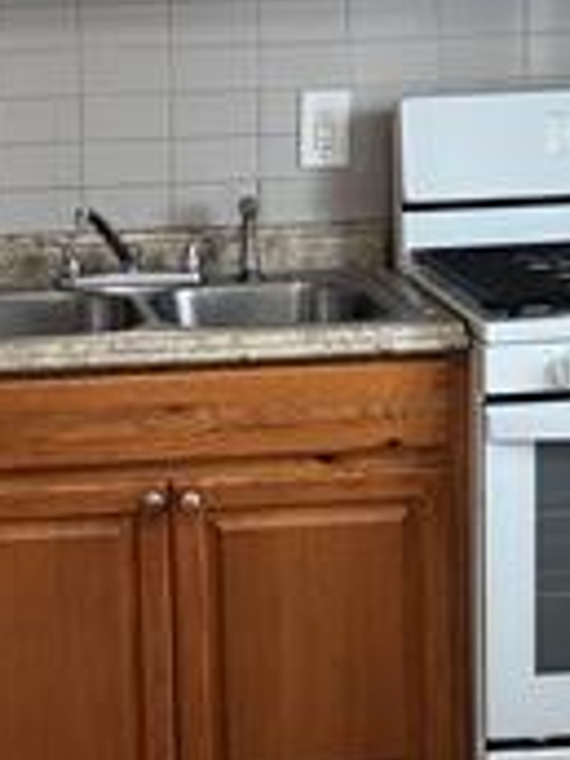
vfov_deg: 18.4
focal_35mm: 107
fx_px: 2349
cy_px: 420
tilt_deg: -10.7
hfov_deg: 13.8
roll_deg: +1.8
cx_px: 190
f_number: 1.78
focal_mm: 6.76
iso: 200
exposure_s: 1/60
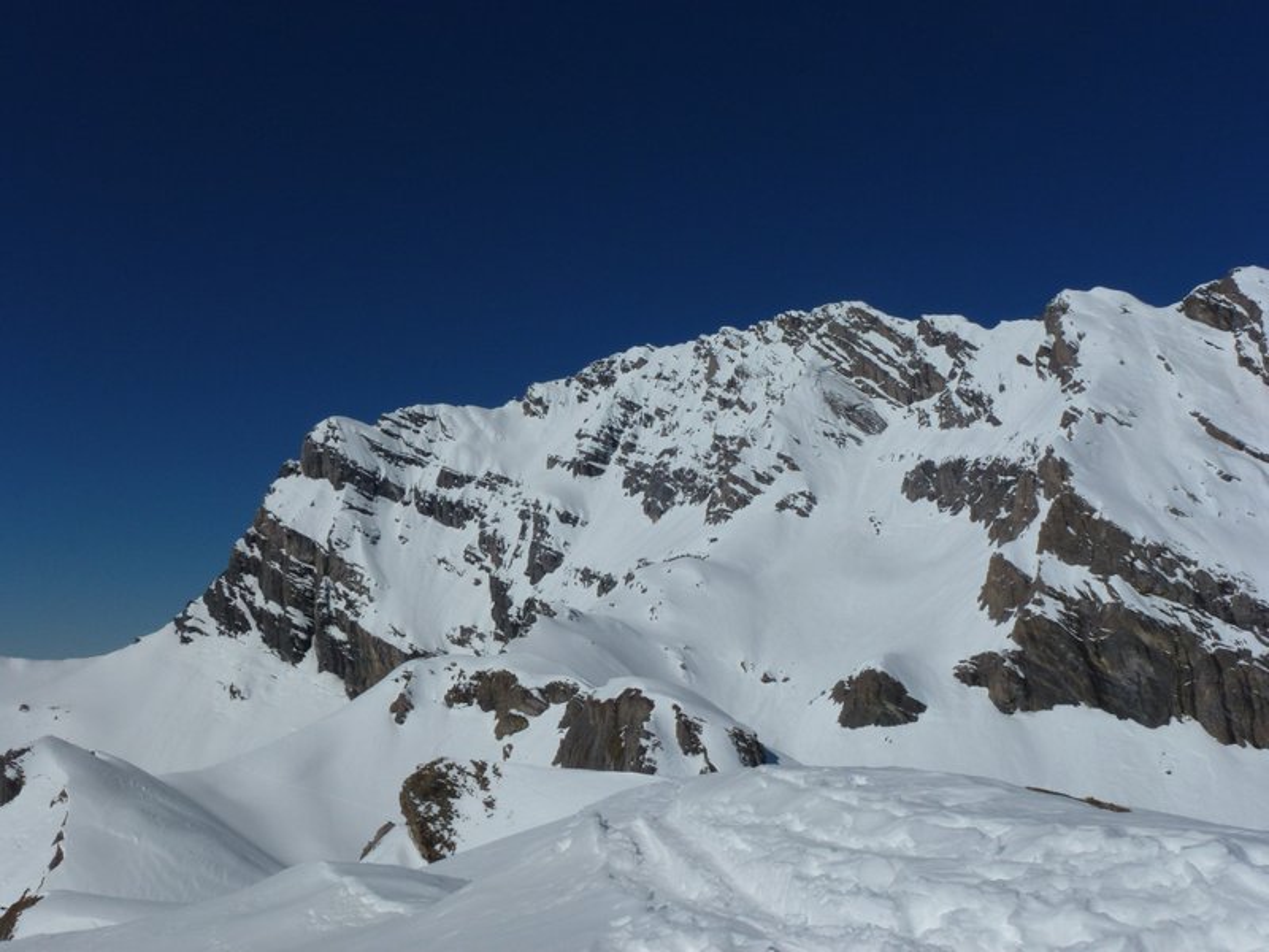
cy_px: 476
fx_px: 1320
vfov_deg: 39.7
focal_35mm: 36
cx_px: 634
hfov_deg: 51.4
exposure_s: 1/2000
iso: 100
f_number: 6.3
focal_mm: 6.4
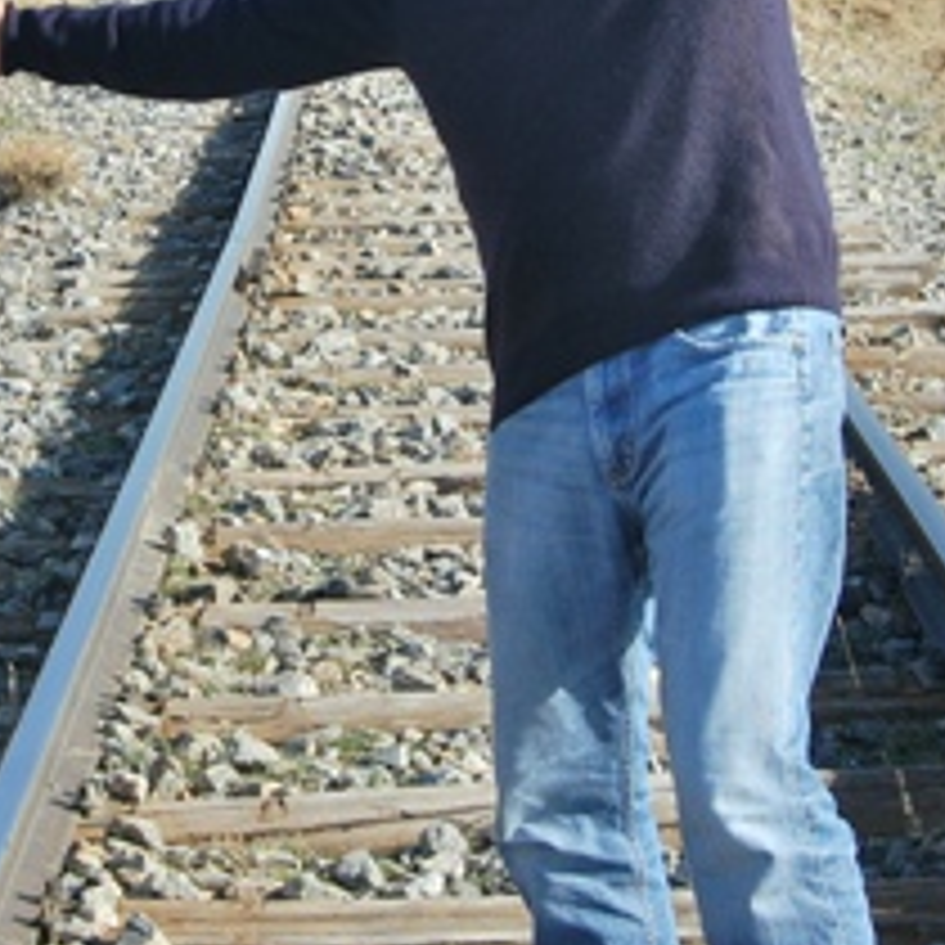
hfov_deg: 14.5
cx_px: 288
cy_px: 153
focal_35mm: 120
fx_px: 3715
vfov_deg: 14.4
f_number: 9
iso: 200
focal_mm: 31
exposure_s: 1/320
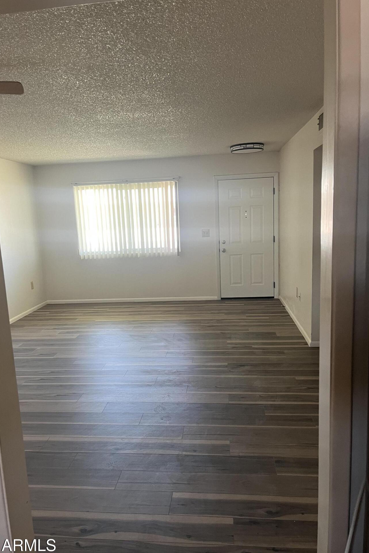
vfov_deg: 65.5
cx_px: 174
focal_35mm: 28
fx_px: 430
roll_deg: +3.7
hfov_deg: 46.4
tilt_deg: -8.0
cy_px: 285
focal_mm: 5.1
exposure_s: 1/61
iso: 125
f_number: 1.6
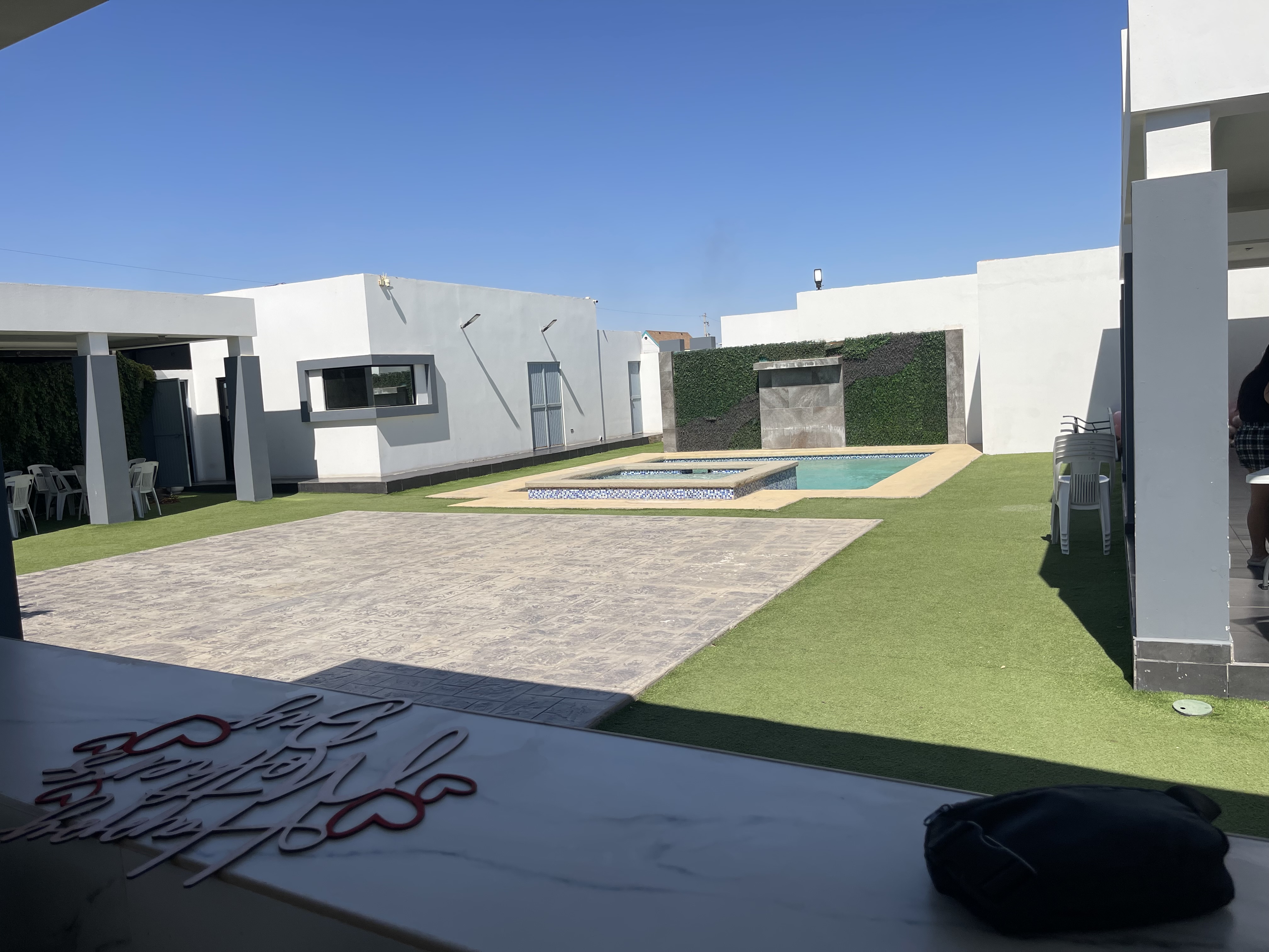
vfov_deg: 54.9
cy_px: 476
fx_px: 916
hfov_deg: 69.4
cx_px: 634
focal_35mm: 25
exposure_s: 1/6250
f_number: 1.6
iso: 32
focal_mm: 5.1
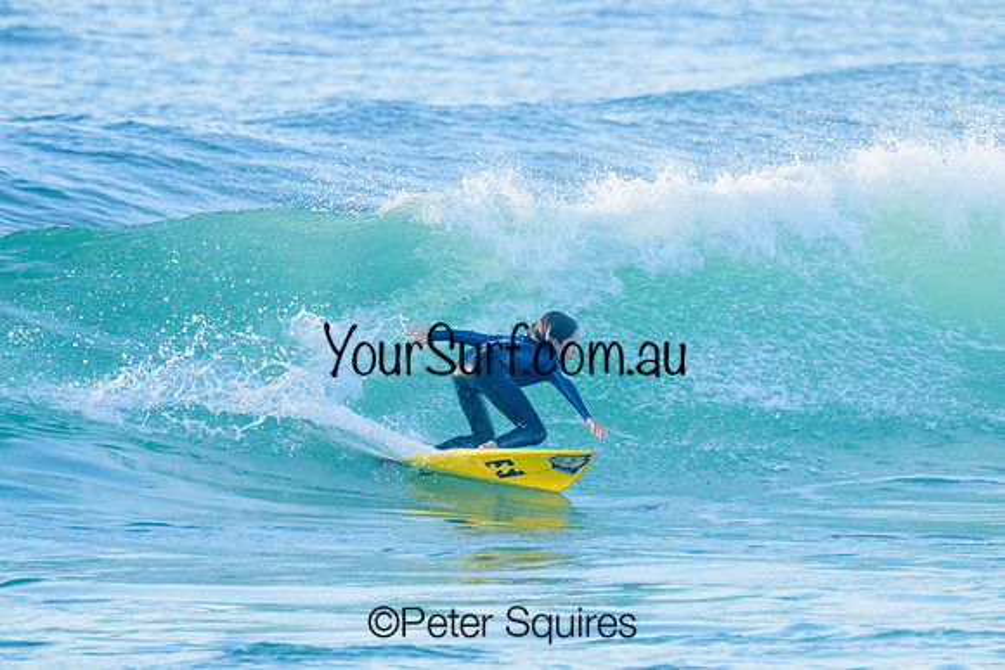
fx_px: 22338
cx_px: 502
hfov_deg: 2.6
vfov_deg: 1.7
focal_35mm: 800
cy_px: 335
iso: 3600
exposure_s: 1/2000
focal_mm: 800
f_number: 11
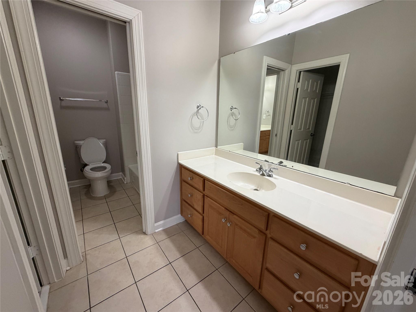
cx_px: 208
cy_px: 156
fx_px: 168
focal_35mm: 14
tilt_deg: -13.9
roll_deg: -0.2
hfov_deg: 102.1
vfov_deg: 85.7
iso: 250
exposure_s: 1/121
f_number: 2.2
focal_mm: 2.22
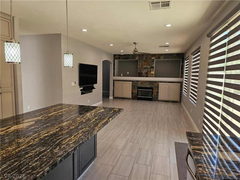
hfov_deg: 73.9
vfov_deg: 58.9
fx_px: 159
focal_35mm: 23
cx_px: 120
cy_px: 90
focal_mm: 6.3
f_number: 1.7
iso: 100
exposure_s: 1/120
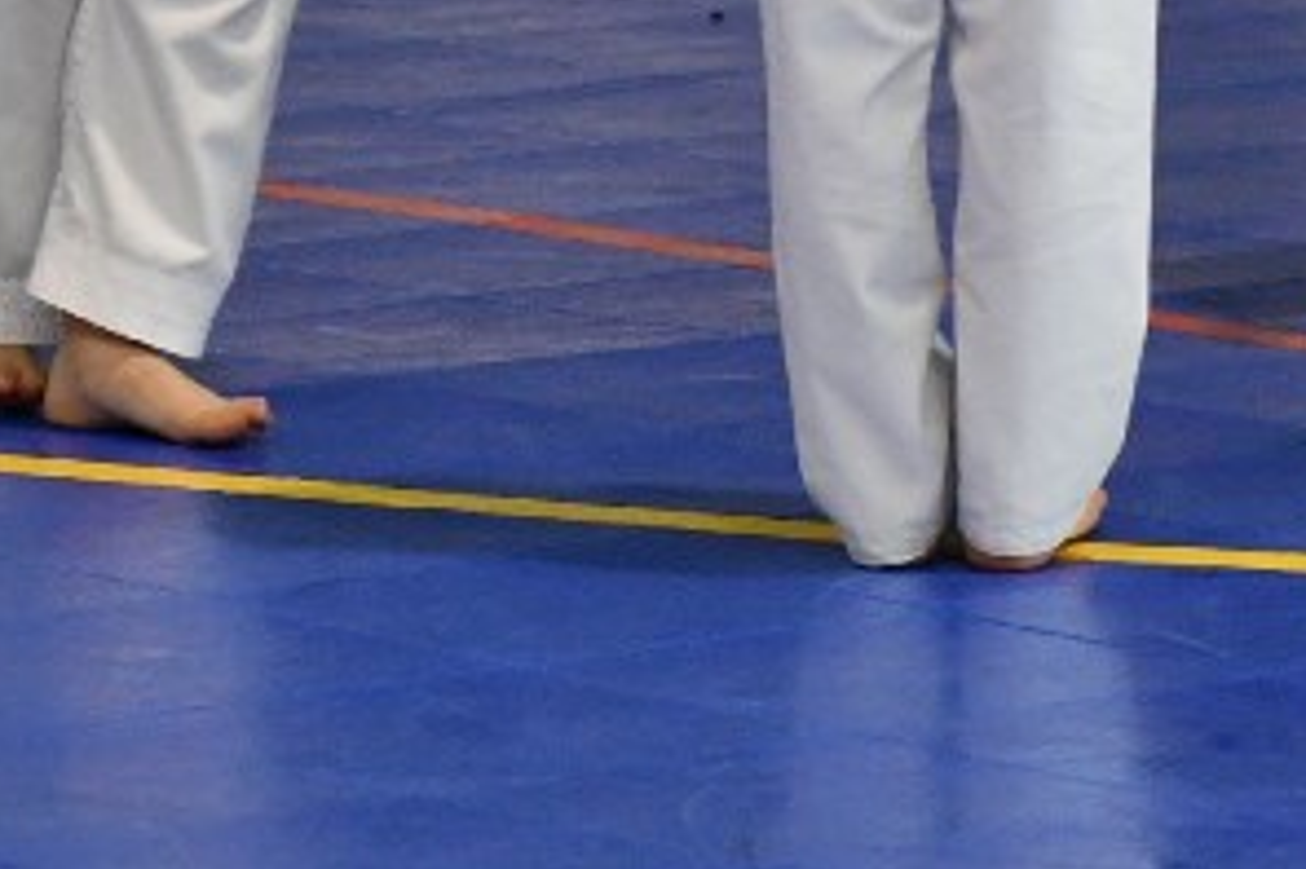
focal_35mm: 440
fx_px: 15953
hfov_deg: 4.7
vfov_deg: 3.1
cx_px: 1077
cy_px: -618
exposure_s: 1/125
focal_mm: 85
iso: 2200
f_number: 5.6
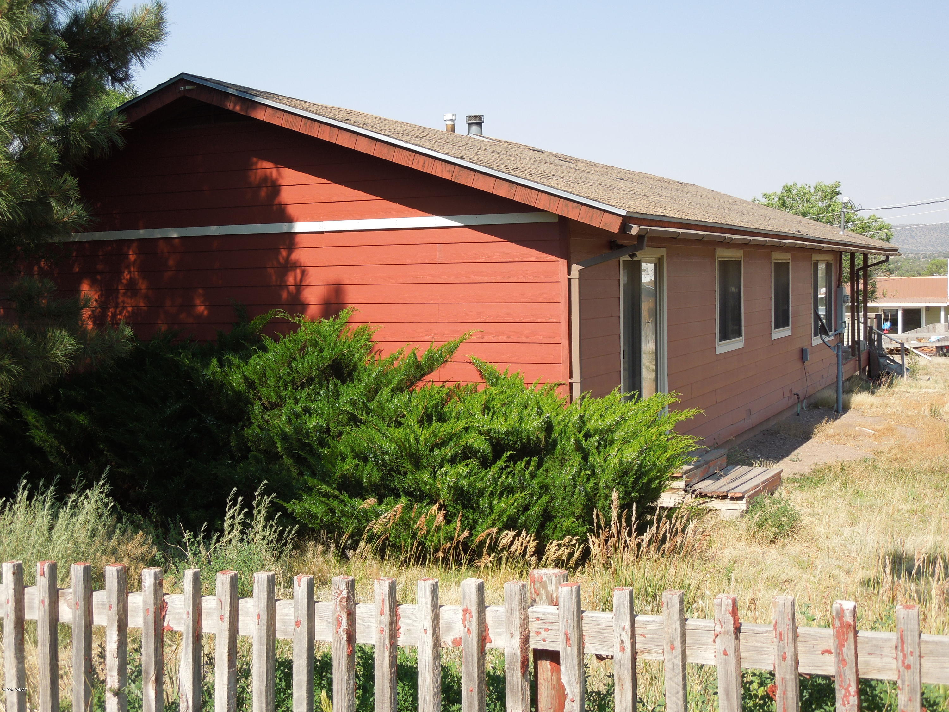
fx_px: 1179
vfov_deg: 33.6
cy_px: 356
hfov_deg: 43.9
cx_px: 474
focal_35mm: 43
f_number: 3.9
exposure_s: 1/400
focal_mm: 7.8
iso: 100
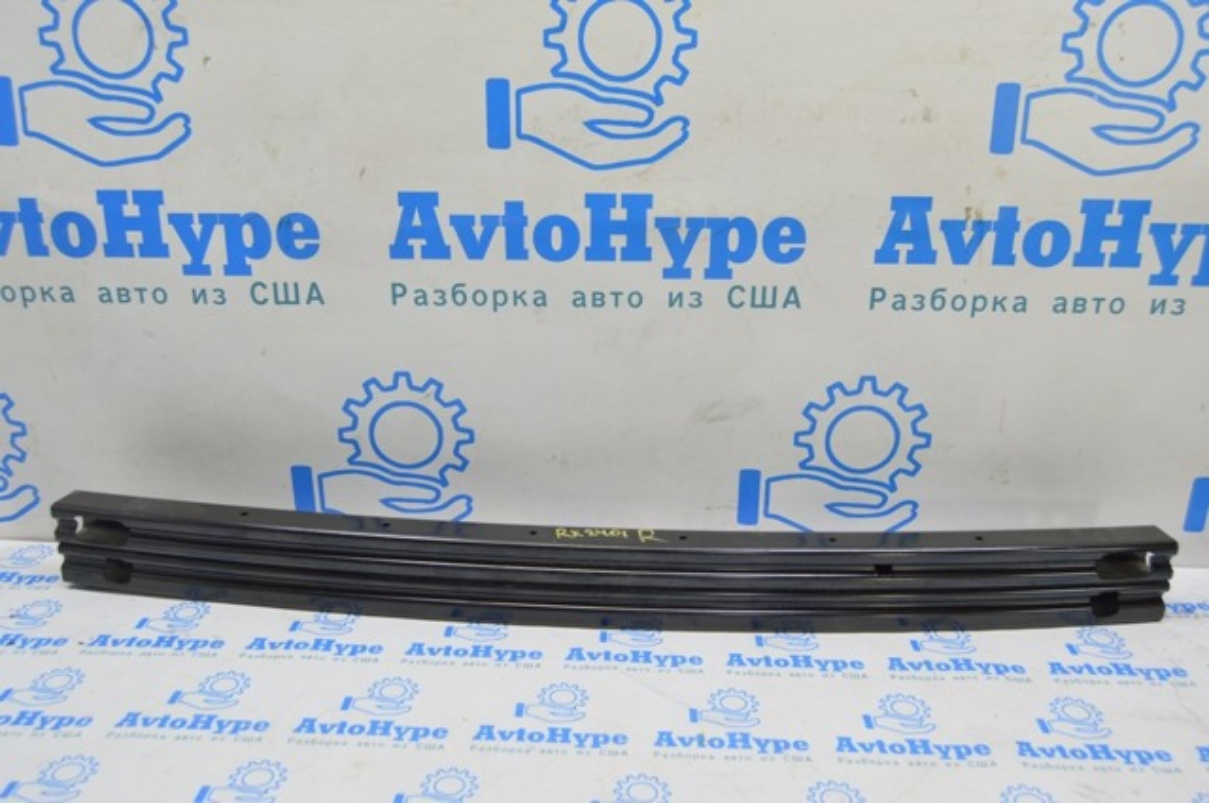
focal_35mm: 33
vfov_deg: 39.9
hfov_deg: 57.3
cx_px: 604
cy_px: 402
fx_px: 1107
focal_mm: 22
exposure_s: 1/20
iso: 400
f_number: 5.6
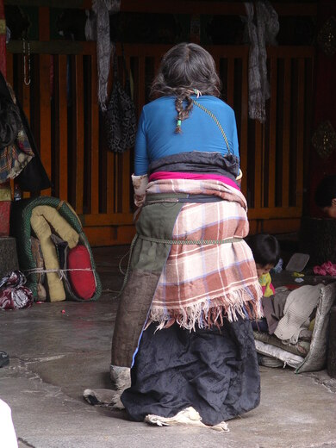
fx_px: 2420
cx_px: 168
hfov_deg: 7.9
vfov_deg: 10.6
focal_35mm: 187
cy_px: 224
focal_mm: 39
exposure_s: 1/144
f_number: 4.6
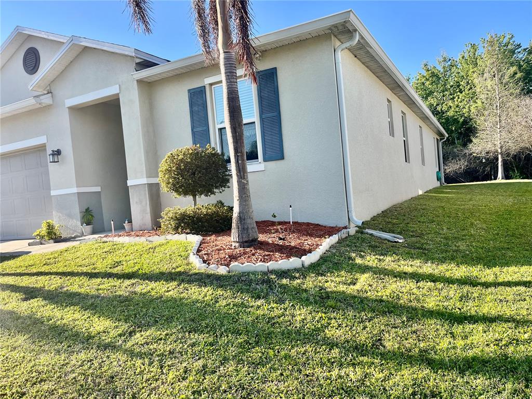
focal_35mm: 26
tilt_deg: -2.7
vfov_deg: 53.1
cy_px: 200
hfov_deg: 67.3
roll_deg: +5.3
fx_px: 400
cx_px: 266
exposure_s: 1/1000
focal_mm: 5.1
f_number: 1.6
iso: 50
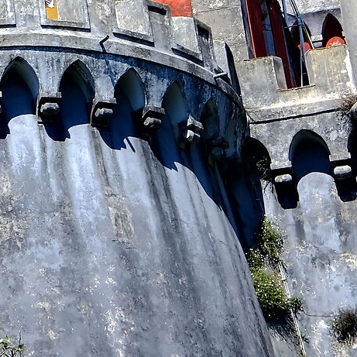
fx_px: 3920
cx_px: -506
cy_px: -250
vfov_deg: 5.2
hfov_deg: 5.1
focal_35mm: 336
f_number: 9
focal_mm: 50.5
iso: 100
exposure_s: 1/60
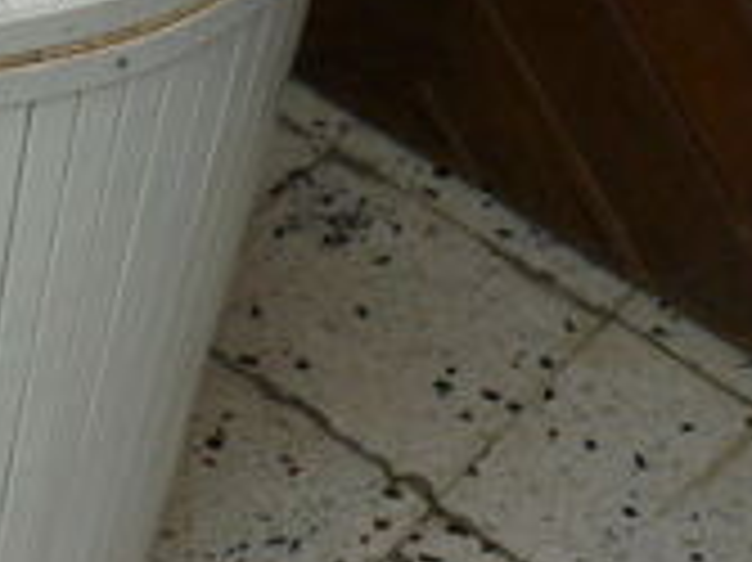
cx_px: -288
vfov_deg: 16.6
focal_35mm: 89
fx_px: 1932
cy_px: 243
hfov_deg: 19.8
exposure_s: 1/250
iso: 80
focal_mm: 5.5
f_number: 2.8
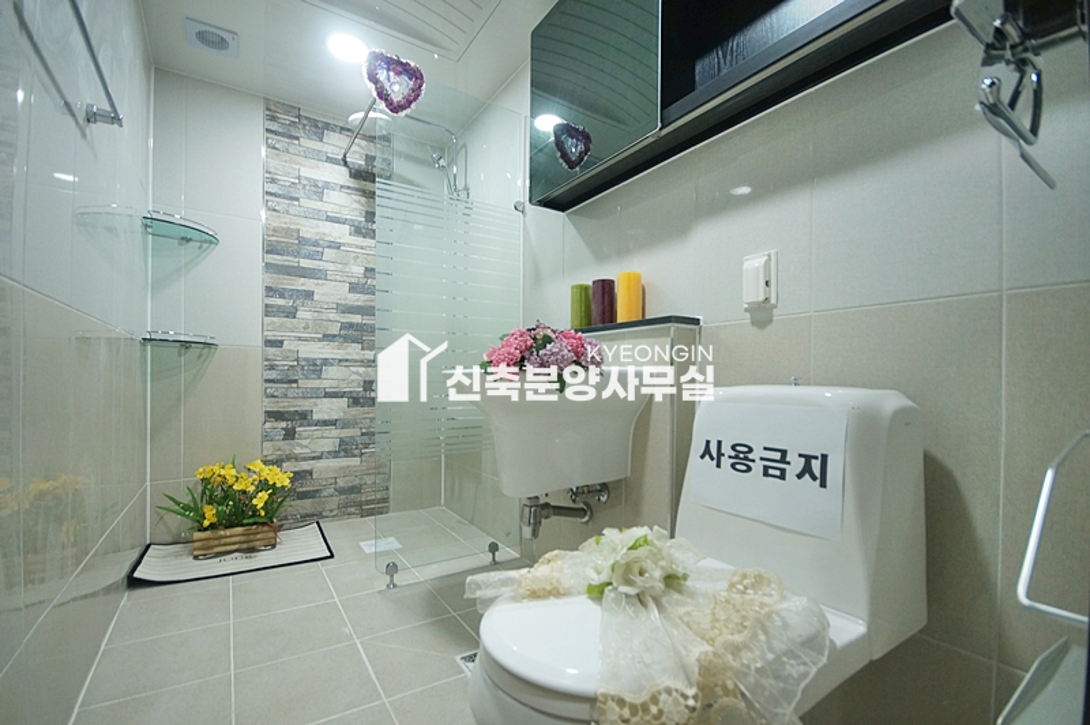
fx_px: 454
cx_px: 545
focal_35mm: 15
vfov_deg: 77.2
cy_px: 362
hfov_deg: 100.4
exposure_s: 1/40
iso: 800
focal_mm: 10
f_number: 4.5
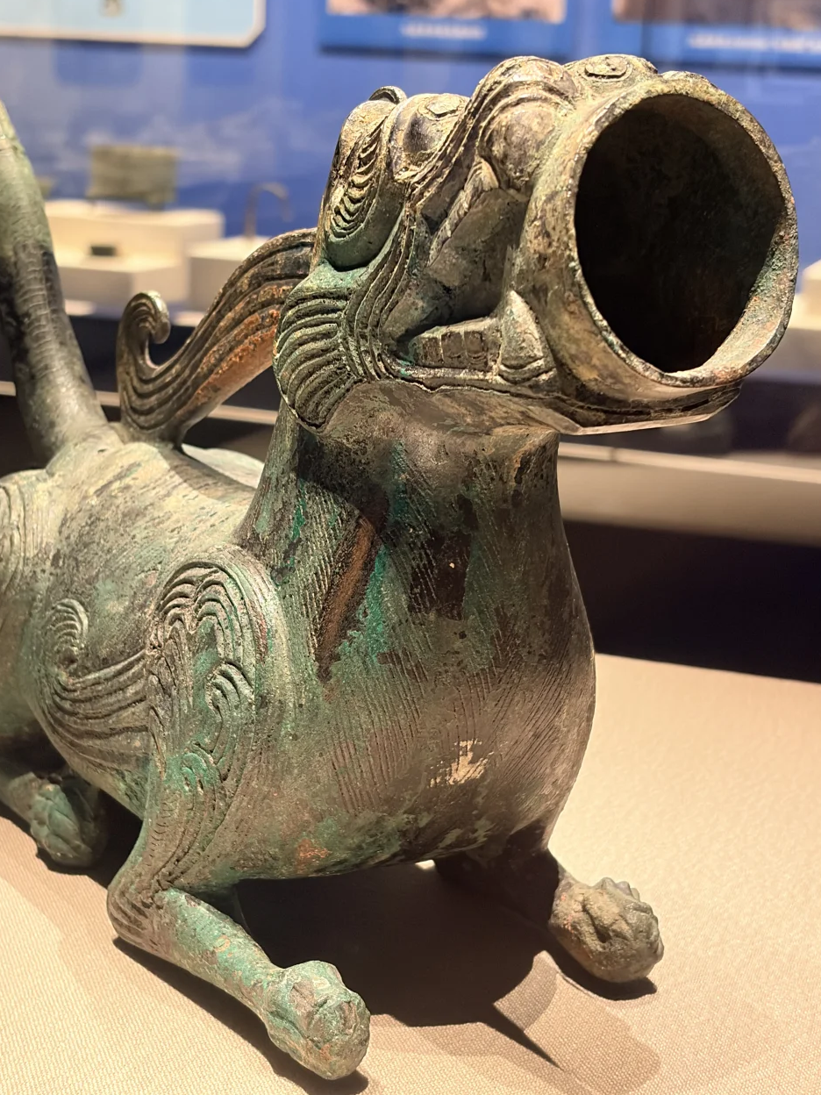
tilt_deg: -13.0
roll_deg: -2.5
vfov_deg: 32.2
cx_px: 367
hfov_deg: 24.4
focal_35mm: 60
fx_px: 1897
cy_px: 507
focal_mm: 5.96
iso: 250
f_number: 1.6
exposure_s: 1/40
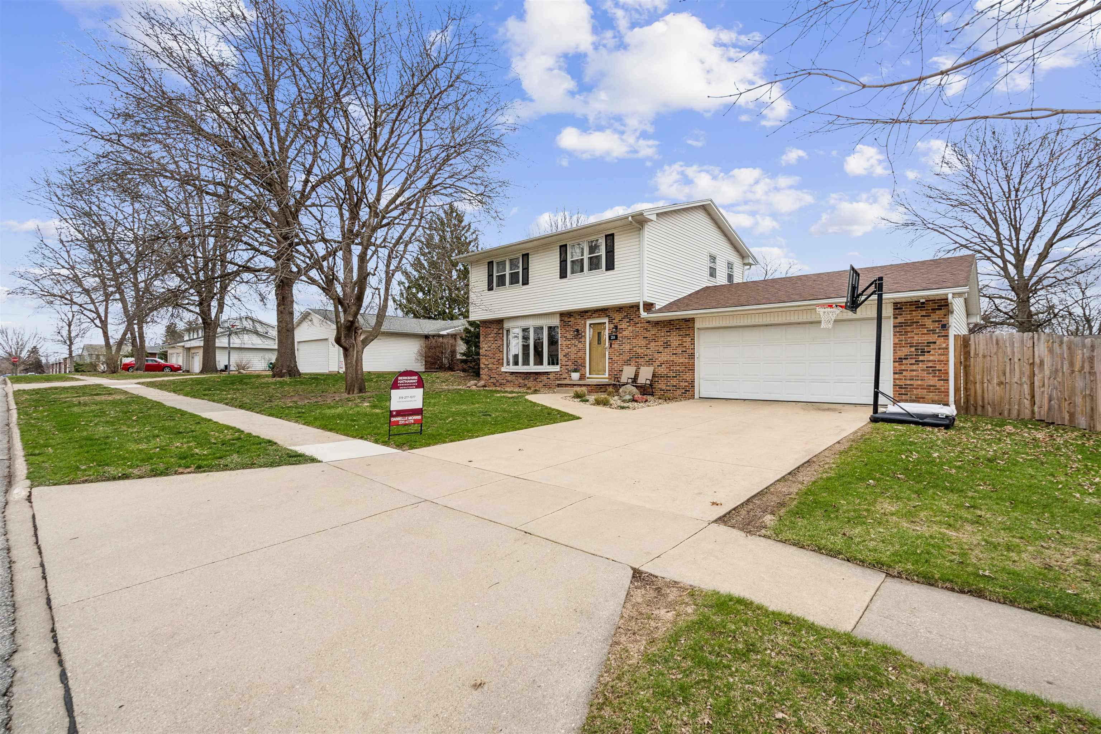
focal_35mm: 16
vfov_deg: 73.7
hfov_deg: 96.7
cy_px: 367
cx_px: 550
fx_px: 489
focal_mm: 16
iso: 400
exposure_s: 1/400
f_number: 9
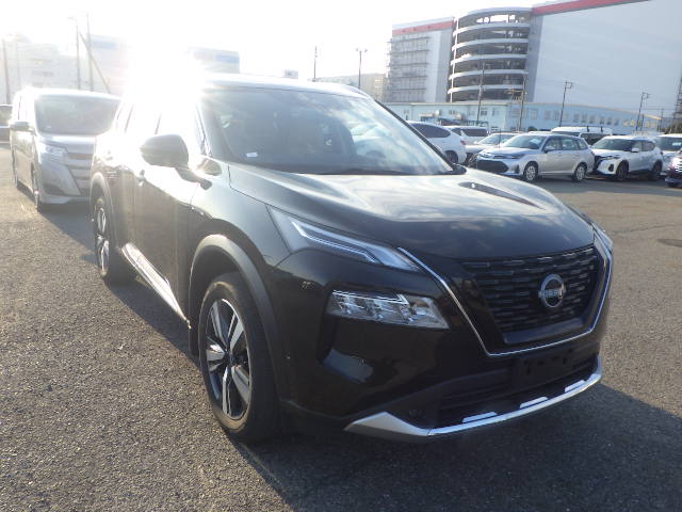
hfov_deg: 63.4
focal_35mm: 28
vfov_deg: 49.7
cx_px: 341
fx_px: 552
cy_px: 256
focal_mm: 5
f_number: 4.2
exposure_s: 1/320
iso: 125
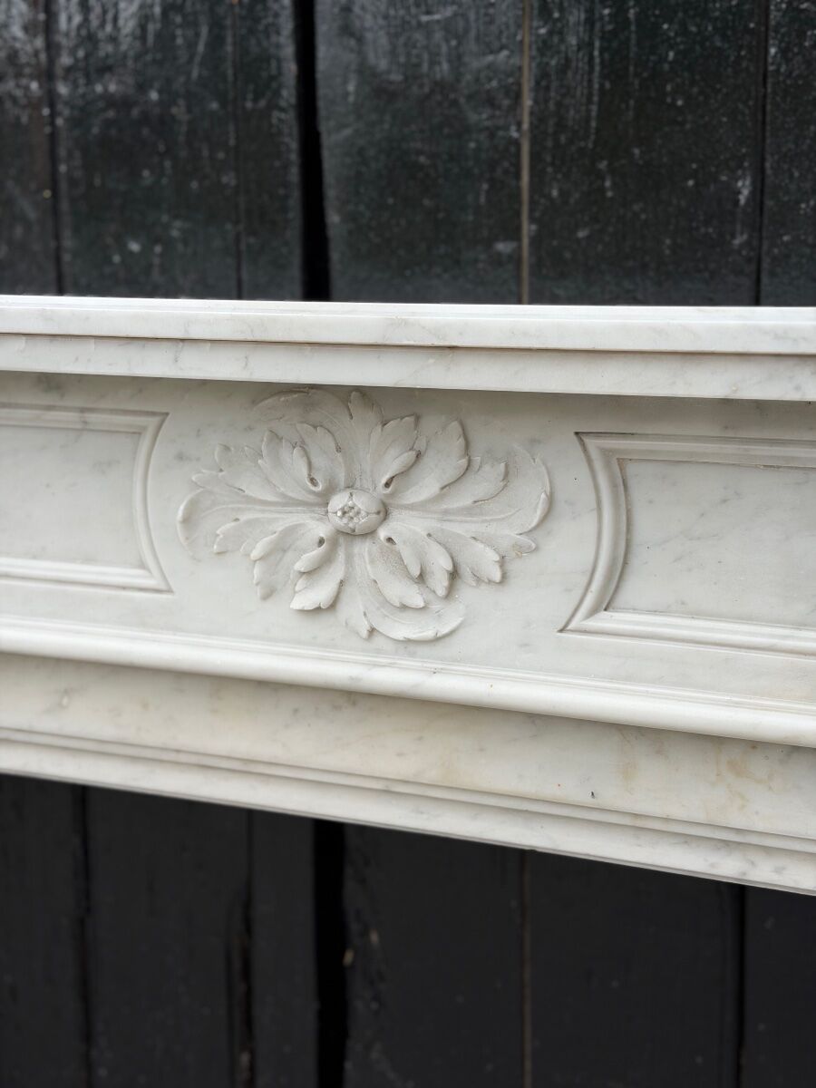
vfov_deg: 39.7
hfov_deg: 30.3
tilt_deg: -9.9
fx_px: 1509
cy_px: 544
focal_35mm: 48
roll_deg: -0.1
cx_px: 408
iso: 64
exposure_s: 1/975
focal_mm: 6.76
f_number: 1.78
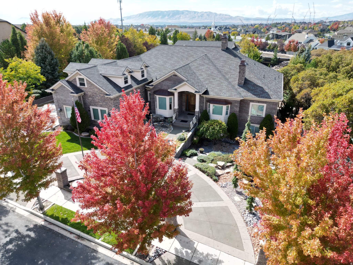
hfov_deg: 71.6
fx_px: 245
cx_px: 176
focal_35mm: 24
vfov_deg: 56.8
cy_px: 132
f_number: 1.7
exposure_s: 1/1600
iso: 140
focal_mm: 6.72
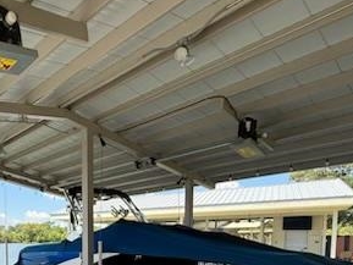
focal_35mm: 31
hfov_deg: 54.2
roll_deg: +0.3
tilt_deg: -5.0
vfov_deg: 40.0
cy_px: 265
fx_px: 316
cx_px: 68
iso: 64
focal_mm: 2.22
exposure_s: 1/789
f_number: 2.2
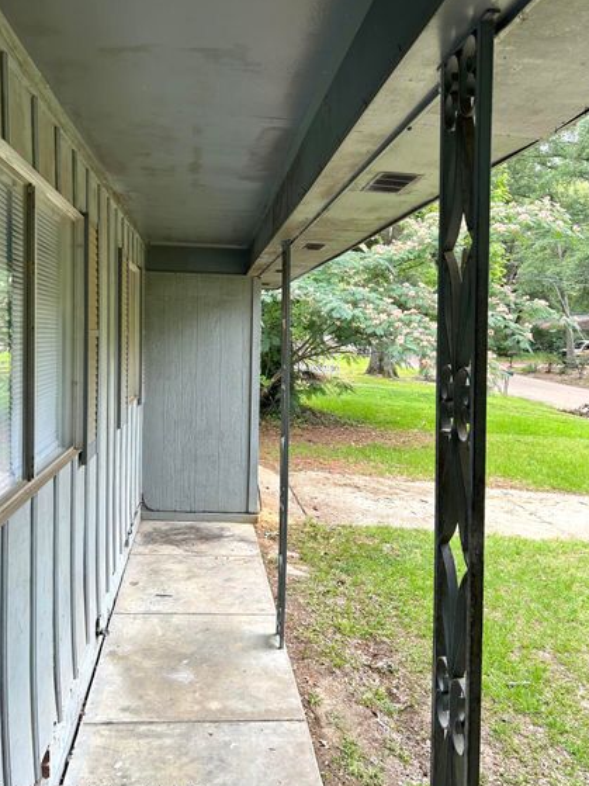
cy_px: 371
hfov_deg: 45.4
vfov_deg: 58.3
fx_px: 704
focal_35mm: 31
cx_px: 278
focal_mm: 5.7
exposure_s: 1/121
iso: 50
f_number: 1.5
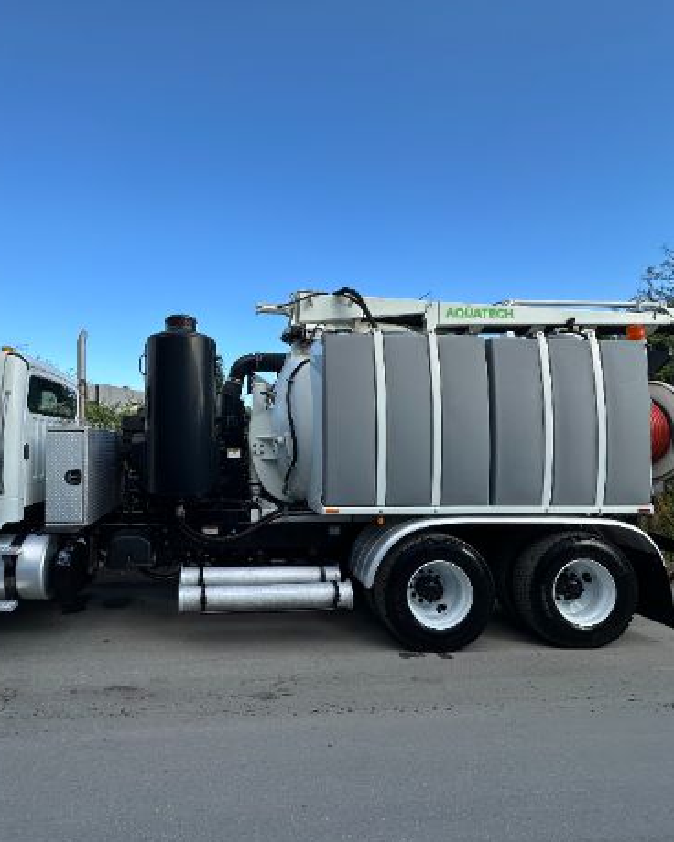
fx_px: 474
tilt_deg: +4.4
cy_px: 425
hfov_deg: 69.3
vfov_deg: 83.3
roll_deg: -1.0
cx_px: 238
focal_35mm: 19
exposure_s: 1/831
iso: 40
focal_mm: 2.22
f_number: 2.2
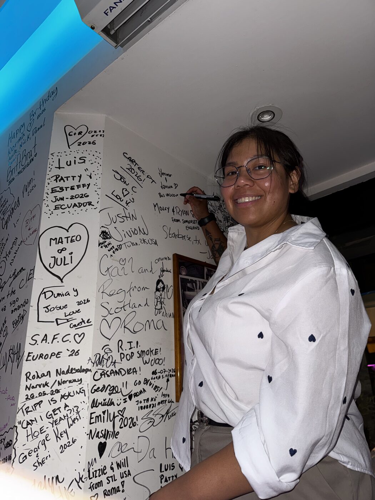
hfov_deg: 56.8
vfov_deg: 71.6
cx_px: 188
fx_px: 347
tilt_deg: +20.2
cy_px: 250
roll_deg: +1.7
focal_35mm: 24
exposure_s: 1/27
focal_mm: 6.76
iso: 64
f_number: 1.78
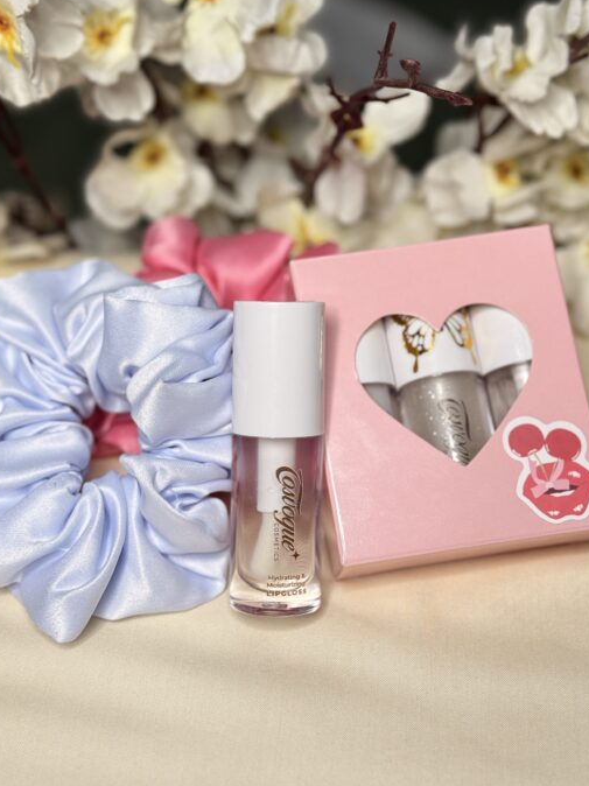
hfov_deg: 25.6
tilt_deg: -39.6
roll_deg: -1.0
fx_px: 1294
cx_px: 300
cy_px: 358
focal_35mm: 57
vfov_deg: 33.8
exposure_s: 1/100
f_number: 1.78
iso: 64
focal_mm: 6.76
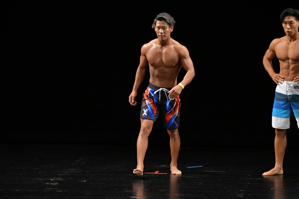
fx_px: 2864
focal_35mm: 345
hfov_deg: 6.0
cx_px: 150
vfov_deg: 4.0
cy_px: 100
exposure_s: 1/400
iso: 3200
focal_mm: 230
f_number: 5.6
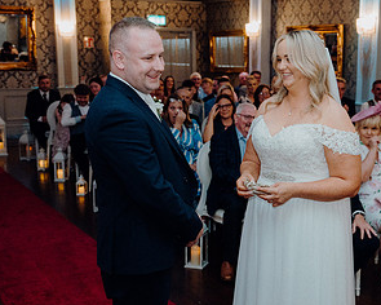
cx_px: 244
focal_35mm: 59
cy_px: 176
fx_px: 665
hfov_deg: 31.8
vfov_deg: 25.8
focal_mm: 32
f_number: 3.5
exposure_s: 1/160
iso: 2500
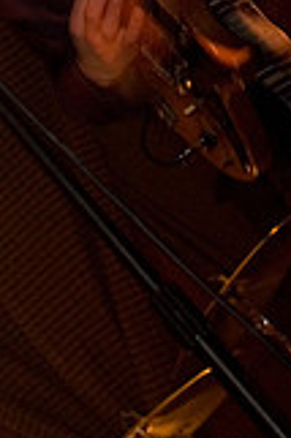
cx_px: -7
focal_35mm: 146
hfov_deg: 9.3
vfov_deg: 13.9
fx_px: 1779
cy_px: 41
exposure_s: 1/30
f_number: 2.8
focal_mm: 35
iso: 800
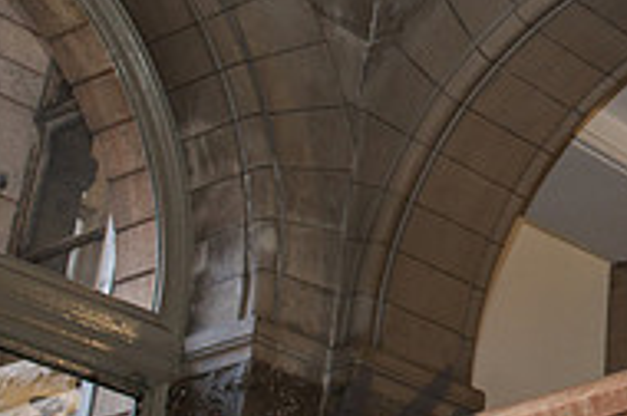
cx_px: 914
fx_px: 1930
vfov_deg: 12.3
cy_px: 99
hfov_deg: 16.9
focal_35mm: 111
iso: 1000
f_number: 3.5
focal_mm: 35
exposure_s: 1/200
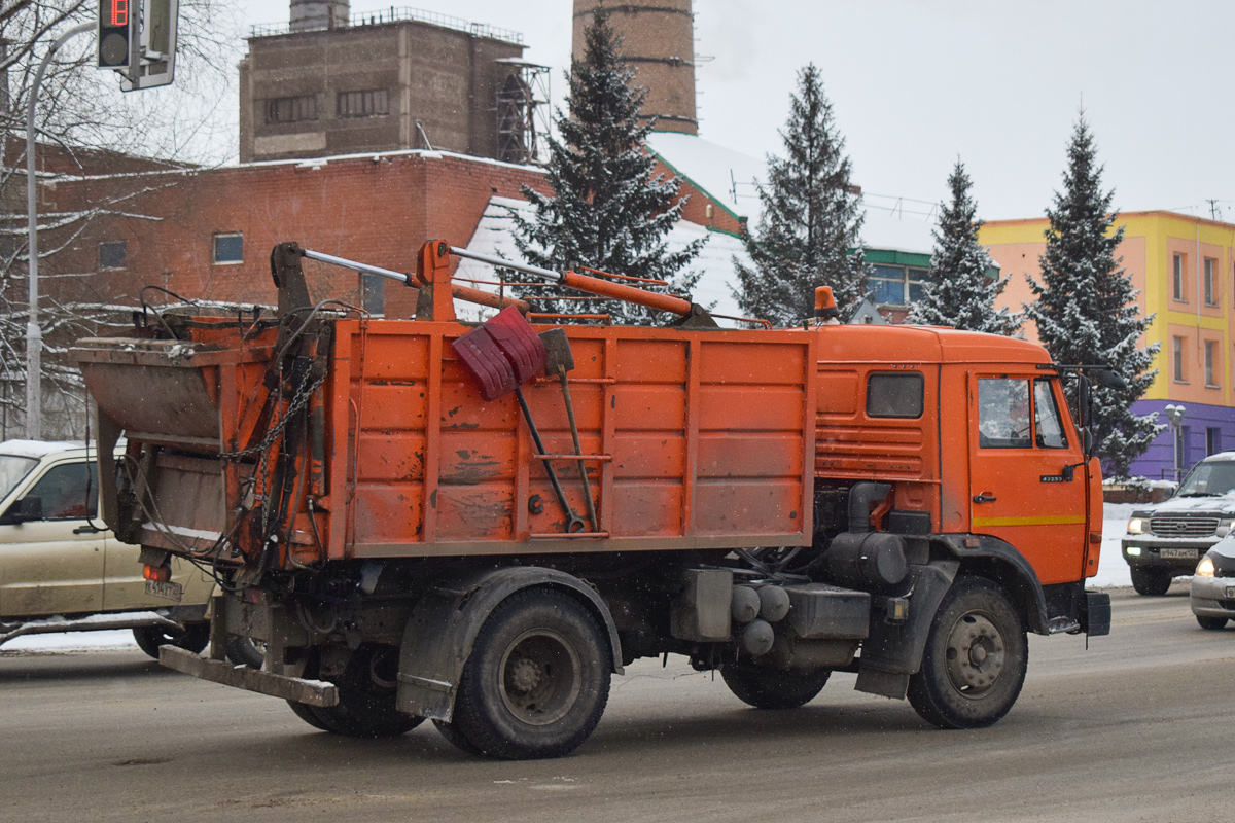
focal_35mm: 72
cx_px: 618
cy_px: 412
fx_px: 2470
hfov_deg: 28.1
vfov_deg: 18.9
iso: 800
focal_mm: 48
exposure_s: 1/800
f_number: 5.6
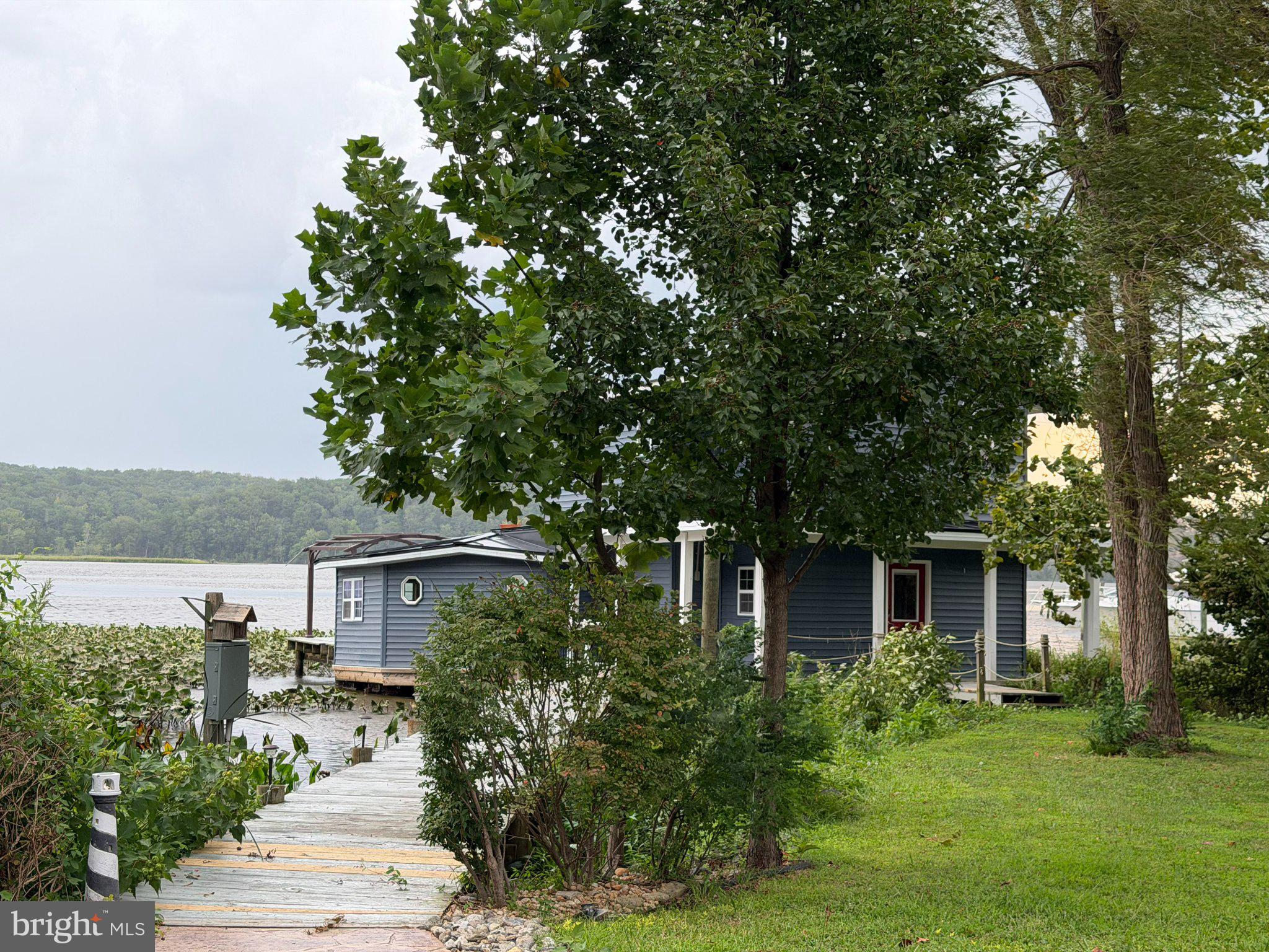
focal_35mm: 48
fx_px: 1760
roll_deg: -1.5
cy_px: 476
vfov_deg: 30.3
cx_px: 634
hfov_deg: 39.7
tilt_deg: +2.7
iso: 100
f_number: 1.78
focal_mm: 6.76
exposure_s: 1/147
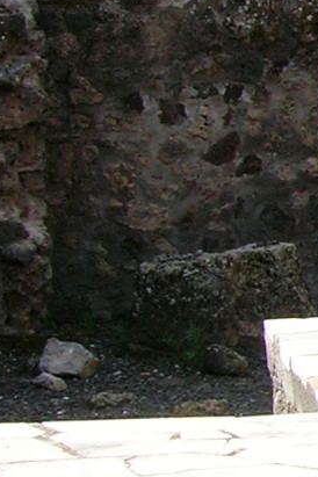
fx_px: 2332
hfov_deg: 6.9
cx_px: 1013
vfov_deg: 11.7
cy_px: 143
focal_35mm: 176
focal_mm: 5.7
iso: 50
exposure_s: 1/163
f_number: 4.9
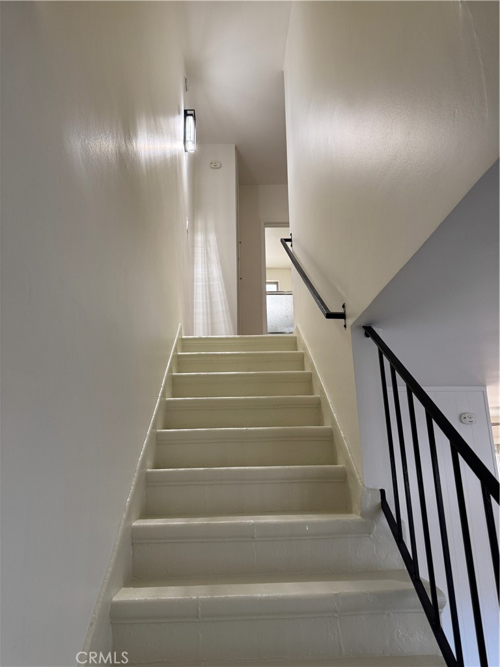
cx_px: 250
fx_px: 462
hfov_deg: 56.8
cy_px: 334
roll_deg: +0.1
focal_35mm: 24
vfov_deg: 71.6
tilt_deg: +15.3
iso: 200
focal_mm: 6.76
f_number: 1.78
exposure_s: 1/120
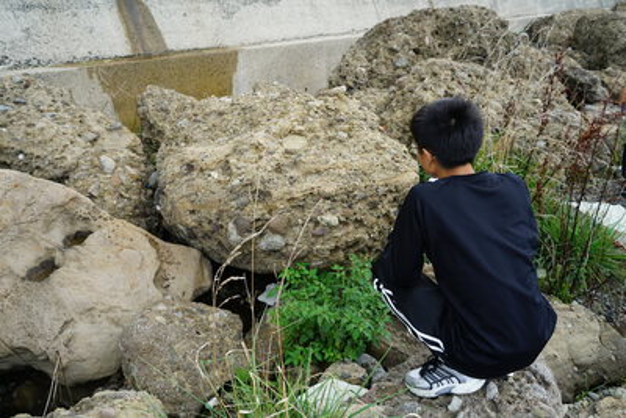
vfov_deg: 46.4
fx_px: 487
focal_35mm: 28
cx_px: 313
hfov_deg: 65.5
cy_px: 209
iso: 100
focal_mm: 28
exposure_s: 1/100
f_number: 6.3
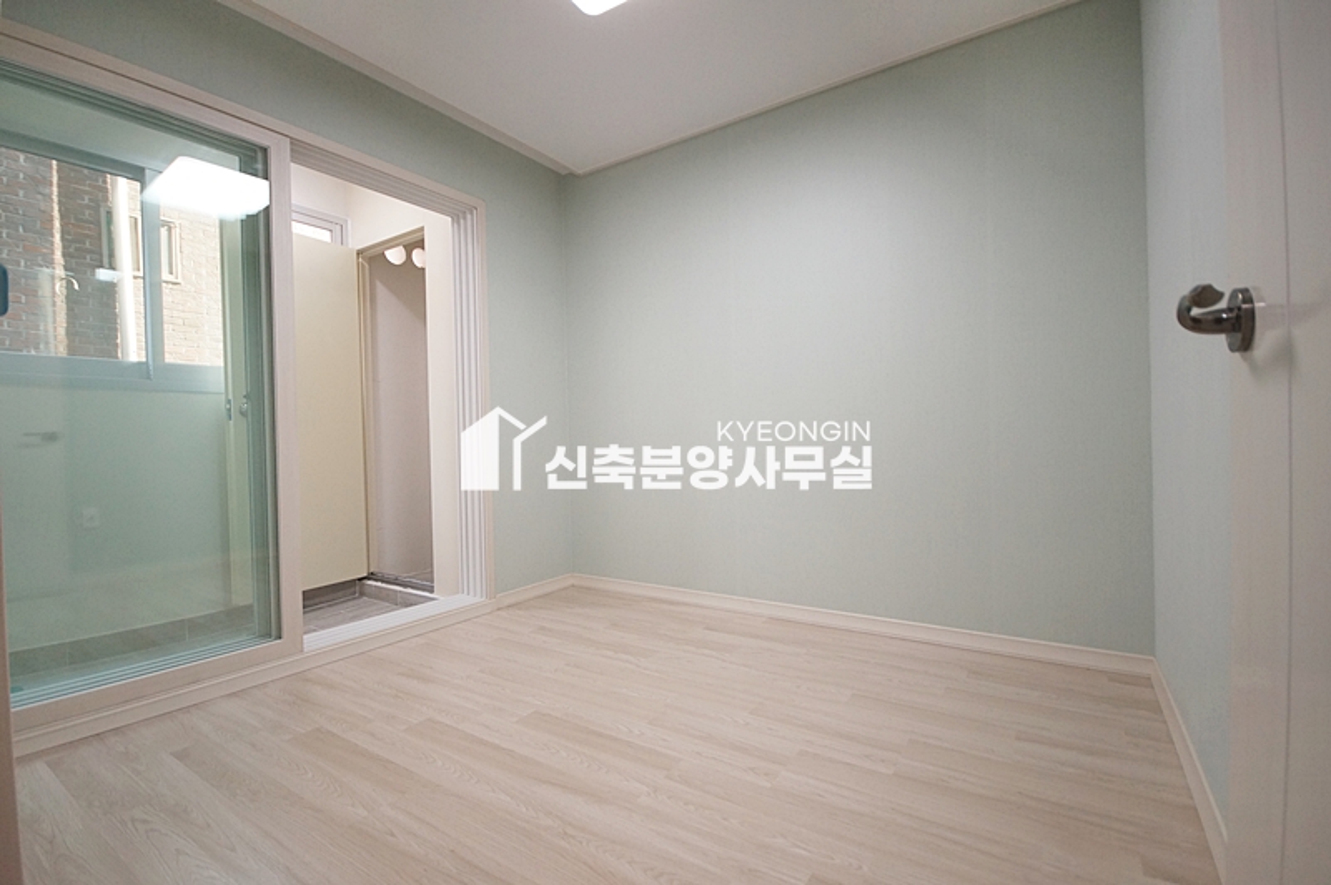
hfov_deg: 100.4
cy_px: 442
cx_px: 666
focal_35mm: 15
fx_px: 554
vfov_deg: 77.2
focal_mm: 10
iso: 800
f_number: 4
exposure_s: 1/100
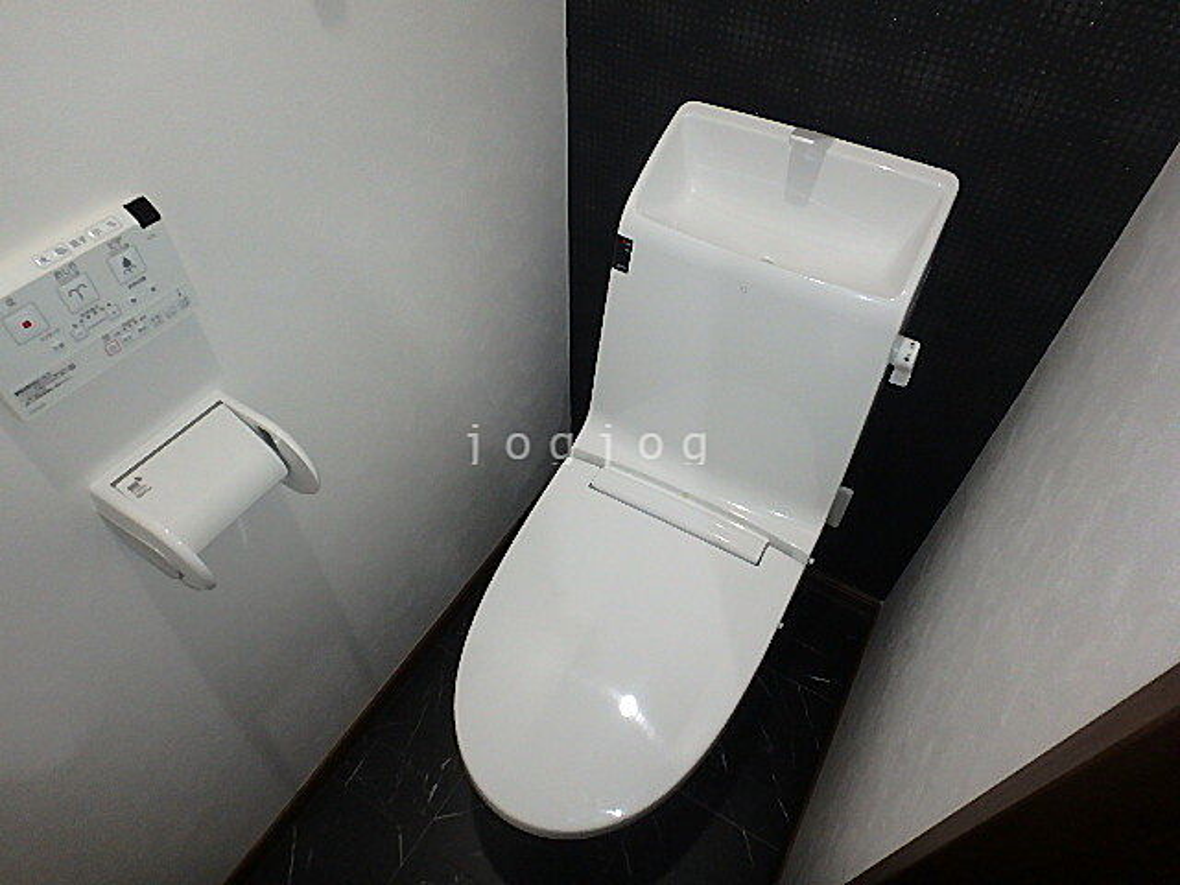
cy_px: 442
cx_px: 590
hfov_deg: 79.0
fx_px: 716
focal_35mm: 21
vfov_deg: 63.4
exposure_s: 1/30
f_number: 3.5
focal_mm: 3.7
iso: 400
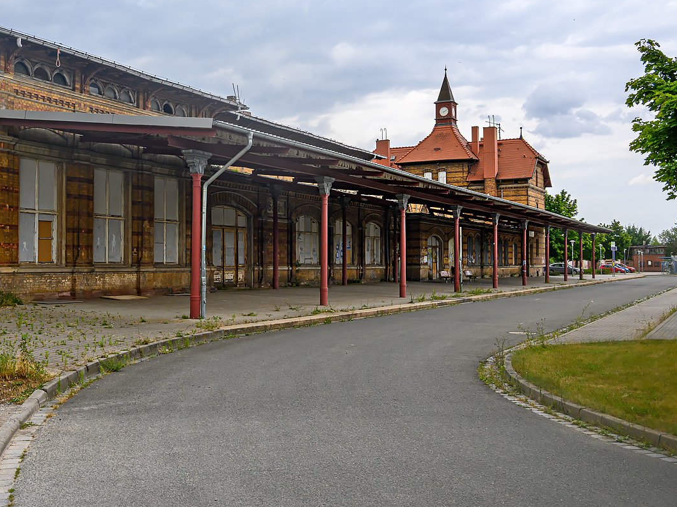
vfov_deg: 38.8
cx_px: 296
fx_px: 720
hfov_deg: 50.2
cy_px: 253
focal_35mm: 37
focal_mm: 22.5
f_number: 8
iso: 200
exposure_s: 1/250
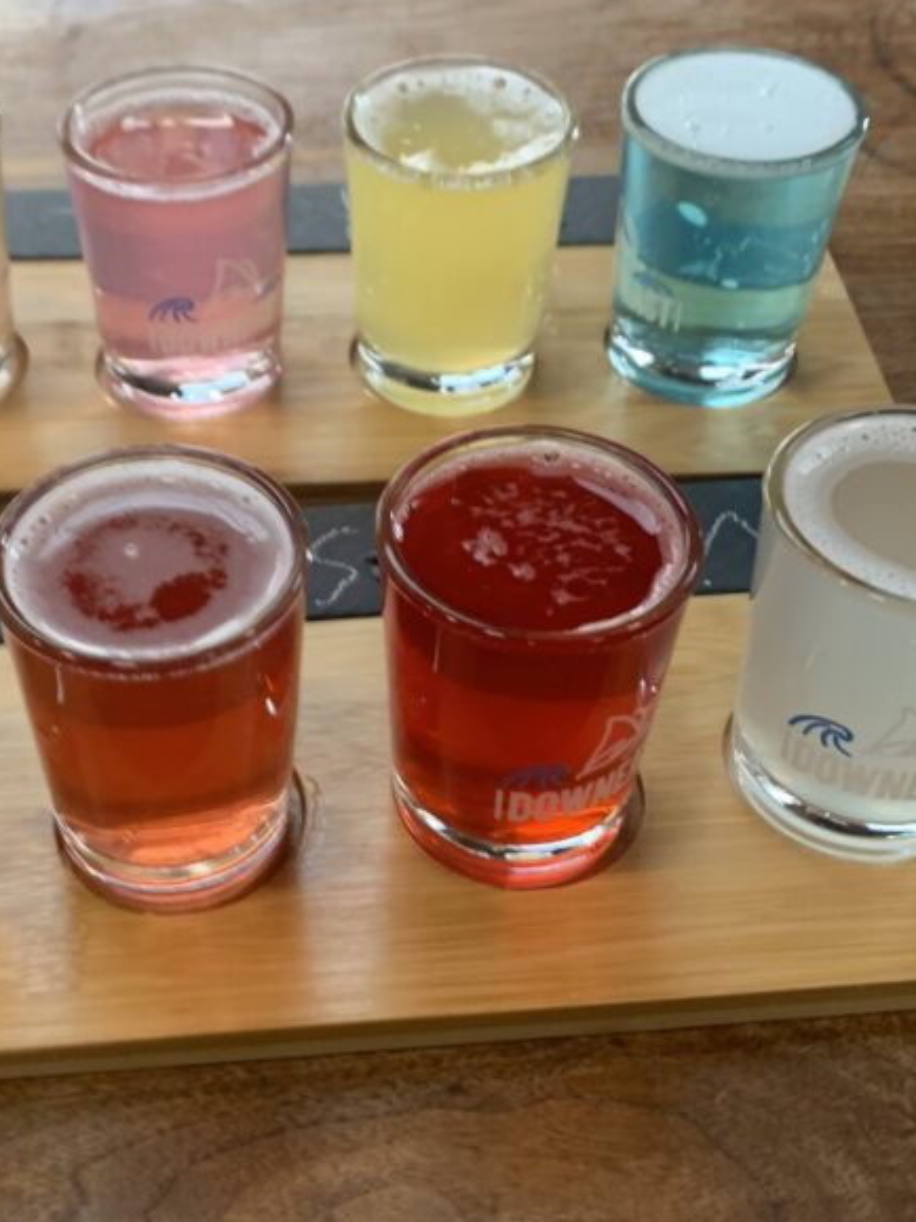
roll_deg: +2.0
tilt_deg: -40.0
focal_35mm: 46
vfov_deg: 41.1
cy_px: 521
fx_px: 1624
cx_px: 291
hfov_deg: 31.2
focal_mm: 4.25
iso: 160
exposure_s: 1/60
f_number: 1.8
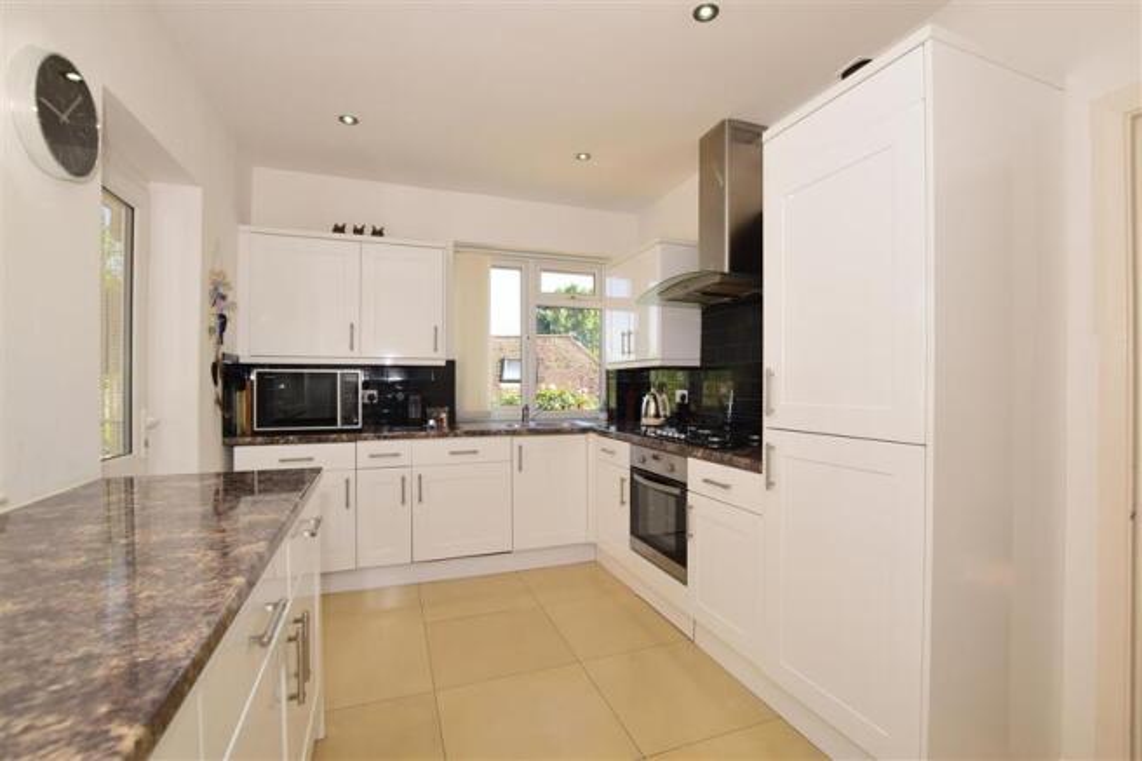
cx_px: 571
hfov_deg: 100.4
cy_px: 380
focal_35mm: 15
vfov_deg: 77.3
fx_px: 476
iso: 200
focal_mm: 10
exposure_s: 1/50
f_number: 7.1
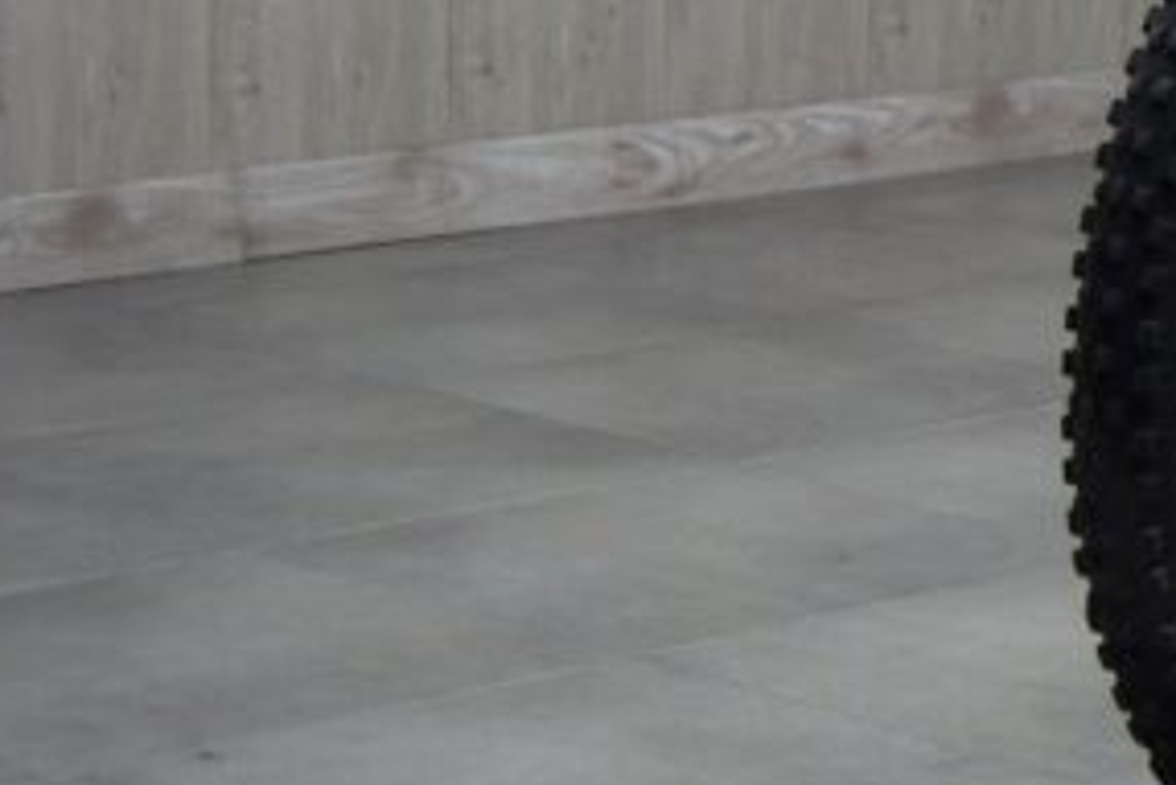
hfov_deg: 11.8
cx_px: 2056
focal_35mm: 161
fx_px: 5262
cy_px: -183
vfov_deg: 8.4
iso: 400
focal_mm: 30
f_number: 5
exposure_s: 1/100
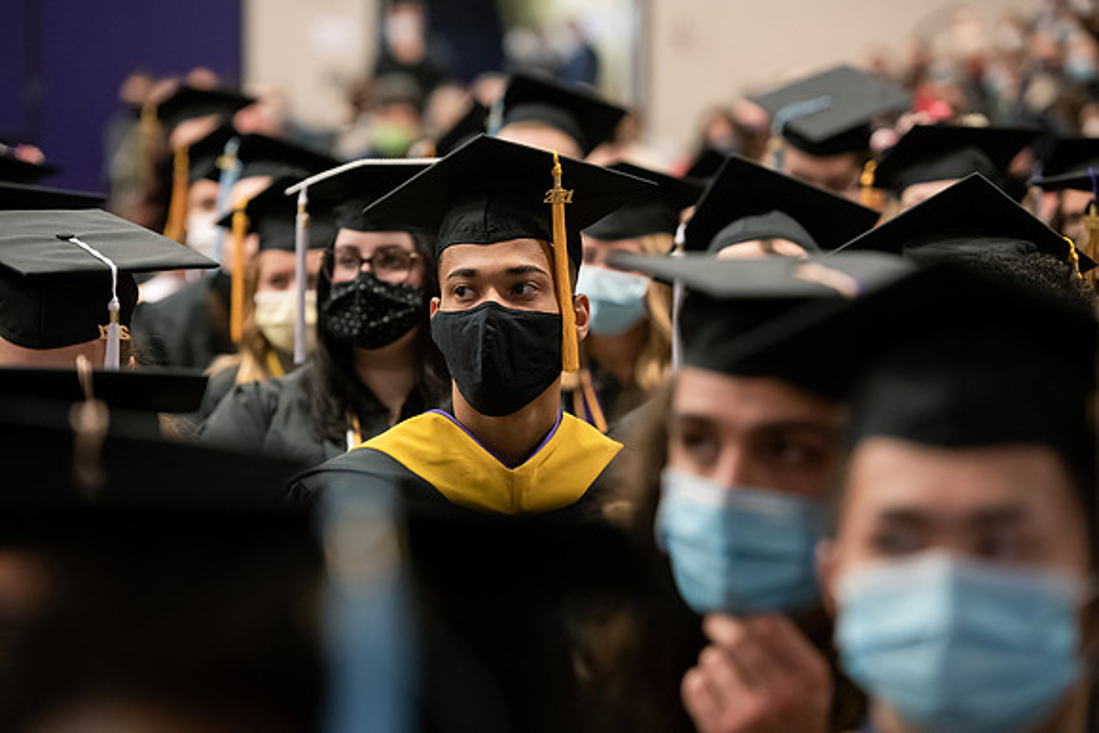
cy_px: 366
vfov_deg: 10.6
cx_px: 550
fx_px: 3969
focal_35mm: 130
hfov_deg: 15.8
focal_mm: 130
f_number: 3.5
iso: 2500
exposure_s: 1/200
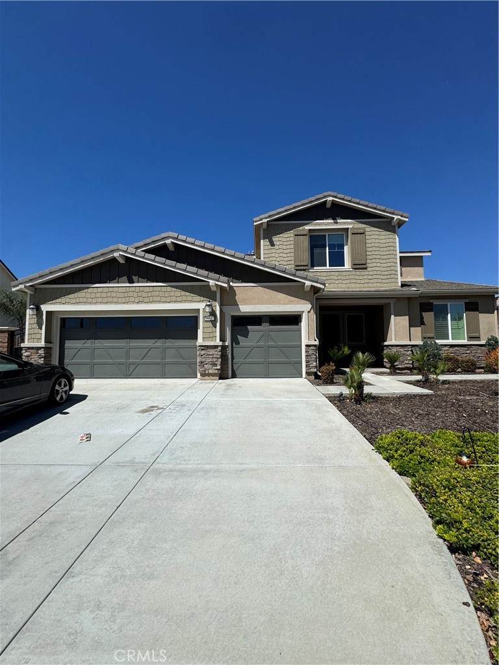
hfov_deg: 85.7
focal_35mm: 14
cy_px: 332
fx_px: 269
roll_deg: +0.9
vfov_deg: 102.1
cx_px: 250
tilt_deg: +3.0
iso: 50
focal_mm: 2.22
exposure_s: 1/3390
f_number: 2.2
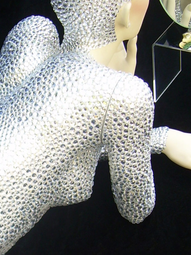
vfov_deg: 20.3
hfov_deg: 15.4
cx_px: 22
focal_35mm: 95
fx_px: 699
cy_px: 218
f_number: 2.8
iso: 50
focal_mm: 6.3
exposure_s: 1/105
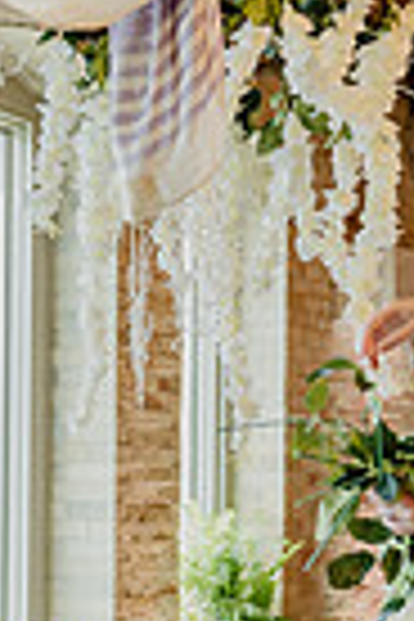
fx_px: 1828
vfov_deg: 18.9
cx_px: -160
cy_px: 585
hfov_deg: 12.4
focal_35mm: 106
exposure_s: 1/400
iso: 1250
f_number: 2.8
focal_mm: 32.5
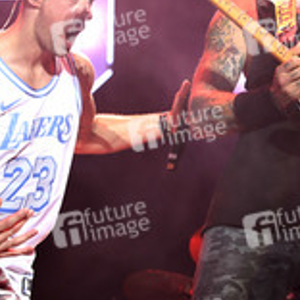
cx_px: 318
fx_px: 1686
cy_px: 81
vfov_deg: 10.1
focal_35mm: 172
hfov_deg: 10.1
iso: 1600
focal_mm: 70
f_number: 4
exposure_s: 1/400
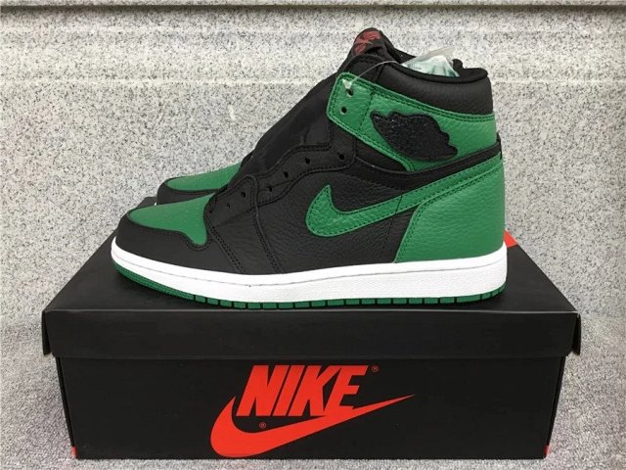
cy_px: 235
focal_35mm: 31
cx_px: 313
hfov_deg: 58.4
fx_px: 561
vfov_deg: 45.4
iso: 32
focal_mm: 3.3
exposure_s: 1/50
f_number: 2.4
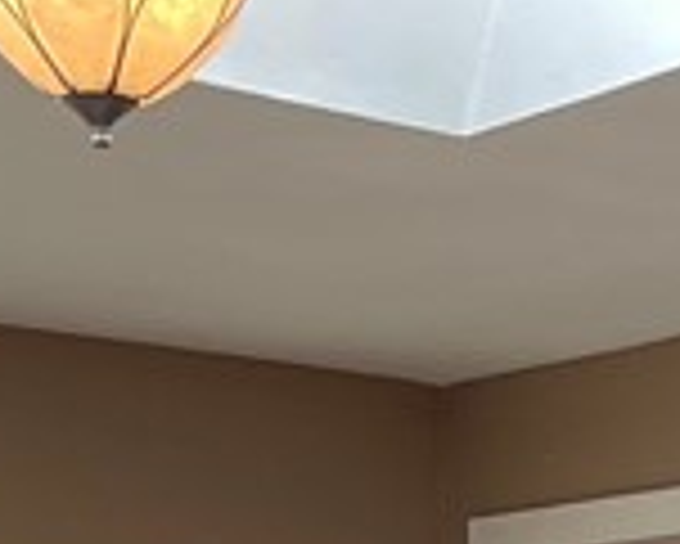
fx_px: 3464
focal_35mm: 172
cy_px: 1389
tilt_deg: -6.9
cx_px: 941
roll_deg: -1.6
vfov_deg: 8.2
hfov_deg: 10.9
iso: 50
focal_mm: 5.1
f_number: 1.6
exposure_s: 1/120
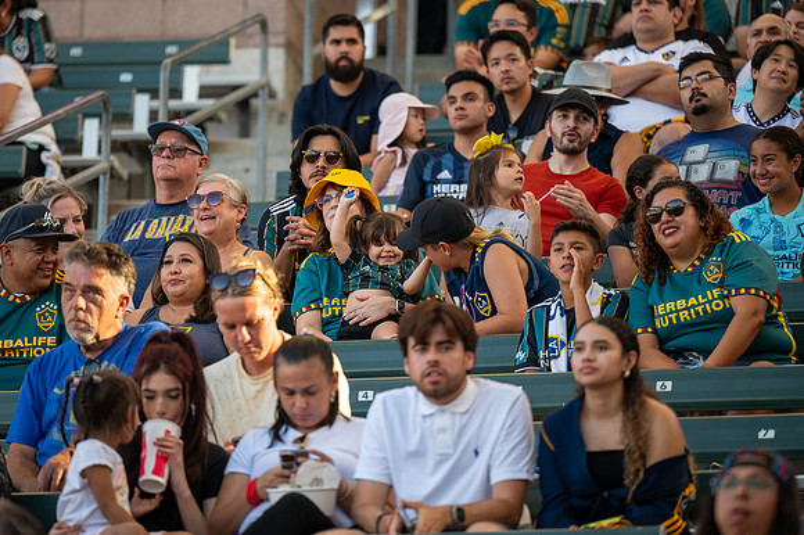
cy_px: 244
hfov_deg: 7.8
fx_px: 5906
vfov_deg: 5.2
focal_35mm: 265
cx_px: 333
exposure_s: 1/1000
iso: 500
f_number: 2.8
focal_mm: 200
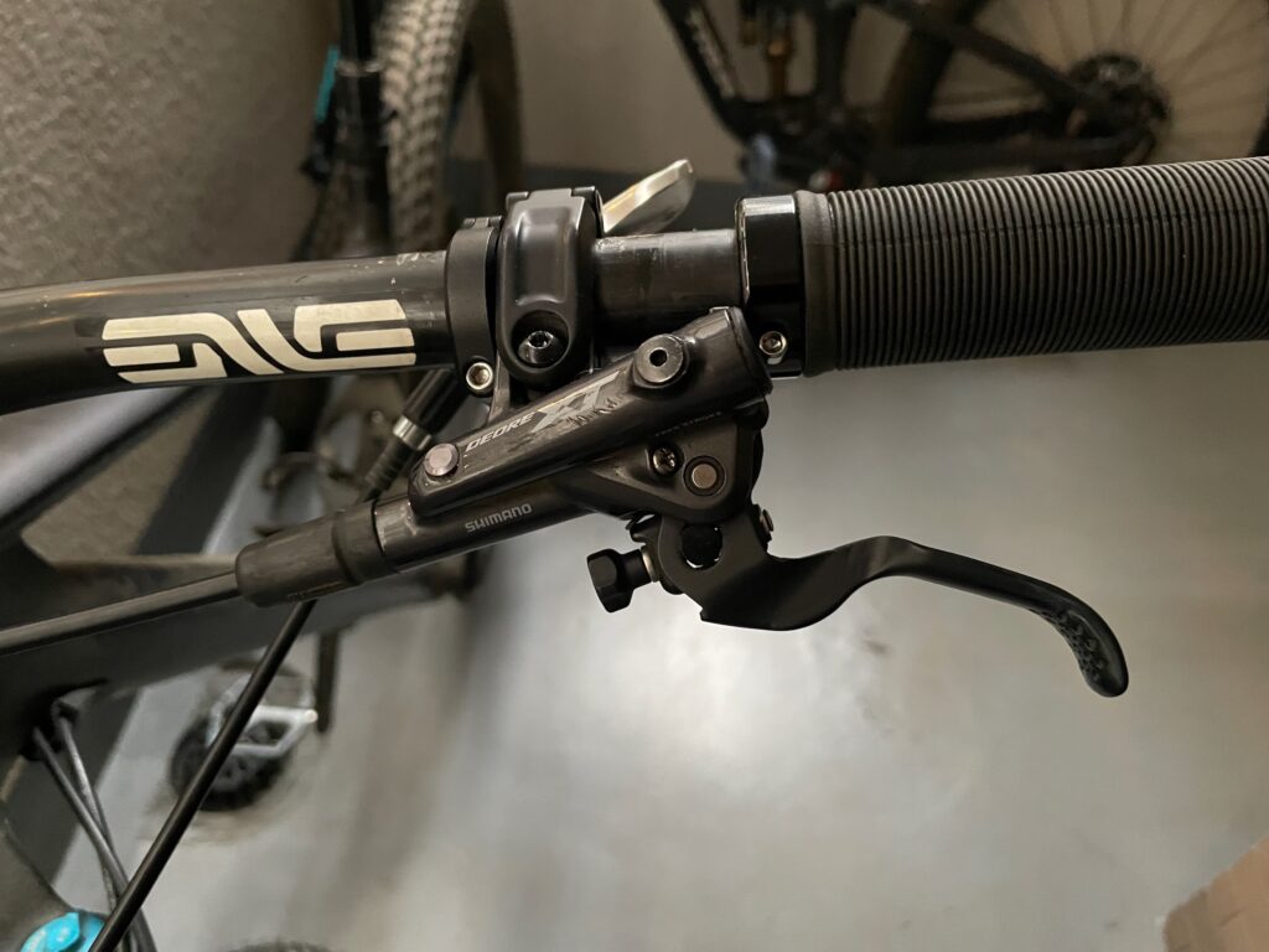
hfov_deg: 67.3
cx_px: 634
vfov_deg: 53.1
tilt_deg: -48.1
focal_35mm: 26
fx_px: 953
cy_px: 476
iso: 800
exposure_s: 1/30
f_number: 1.6
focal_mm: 4.2
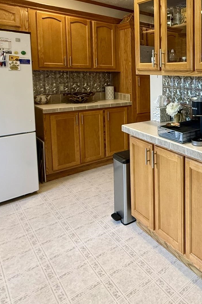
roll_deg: -1.7
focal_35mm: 28
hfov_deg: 38.2
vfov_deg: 63.4
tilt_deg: -4.3
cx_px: 224
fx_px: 236
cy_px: 96
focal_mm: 2.22
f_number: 2.2
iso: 320
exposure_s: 1/120
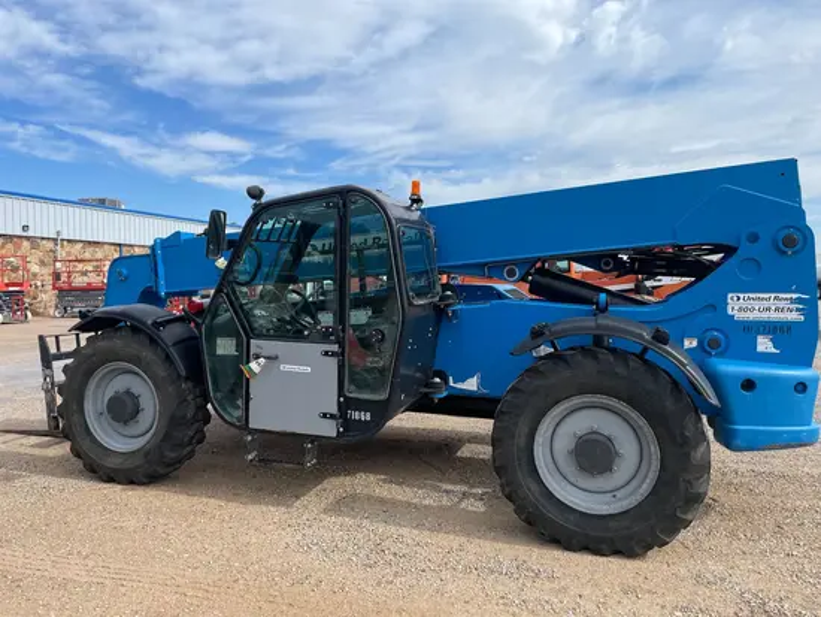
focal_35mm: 26
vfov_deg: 53.1
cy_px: 308
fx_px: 617
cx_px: 410
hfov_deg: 67.3
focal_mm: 4.2
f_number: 1.6
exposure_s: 1/4000
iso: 50
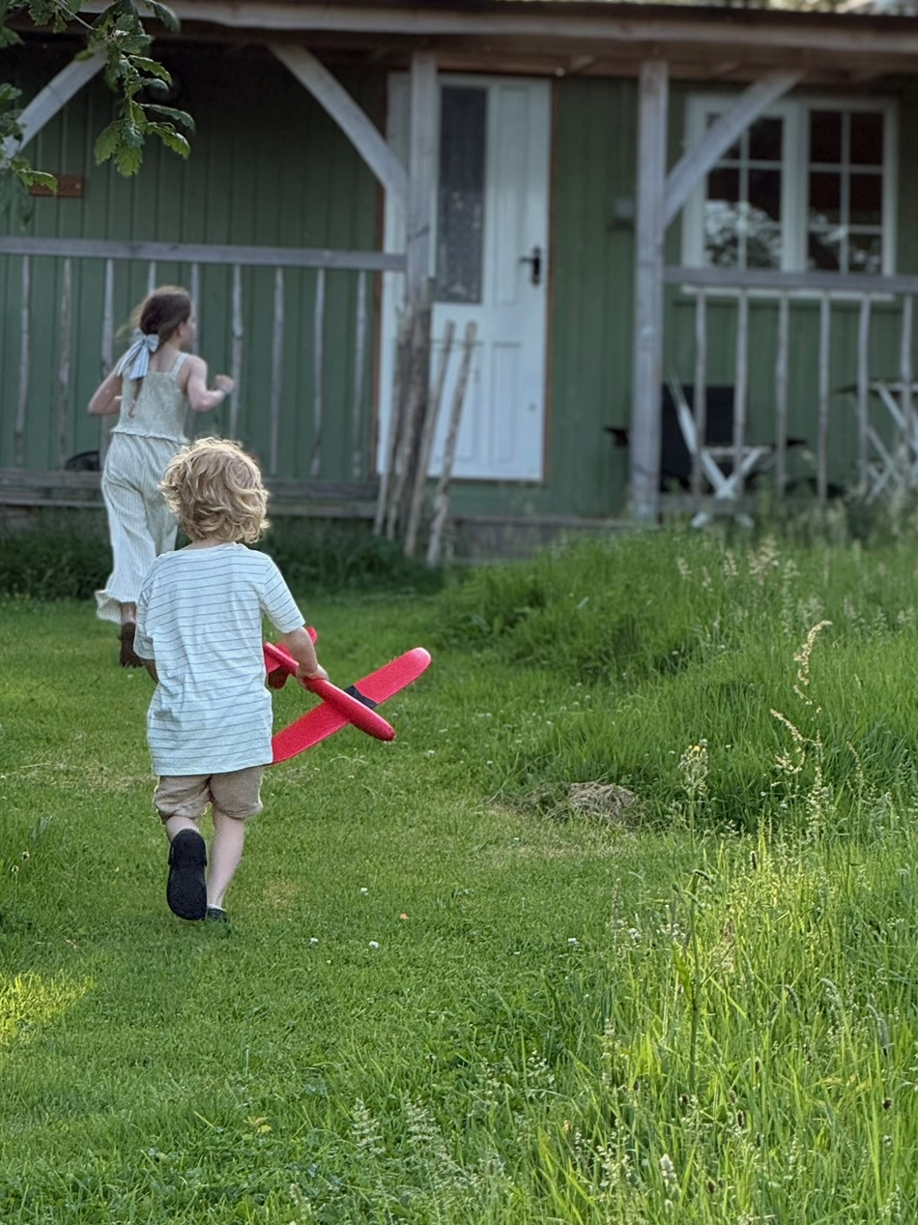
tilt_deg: +6.8
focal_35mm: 194
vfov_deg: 10.2
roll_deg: -1.1
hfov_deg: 7.7
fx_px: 6861
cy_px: 417
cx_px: 348
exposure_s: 1/421
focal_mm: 15.66
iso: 64
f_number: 2.8
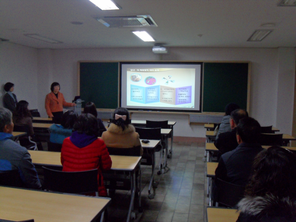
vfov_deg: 40.7
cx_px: 148
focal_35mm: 35
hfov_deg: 52.6
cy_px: 111
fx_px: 299
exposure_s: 1/60
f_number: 3.6
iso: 400
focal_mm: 6.3
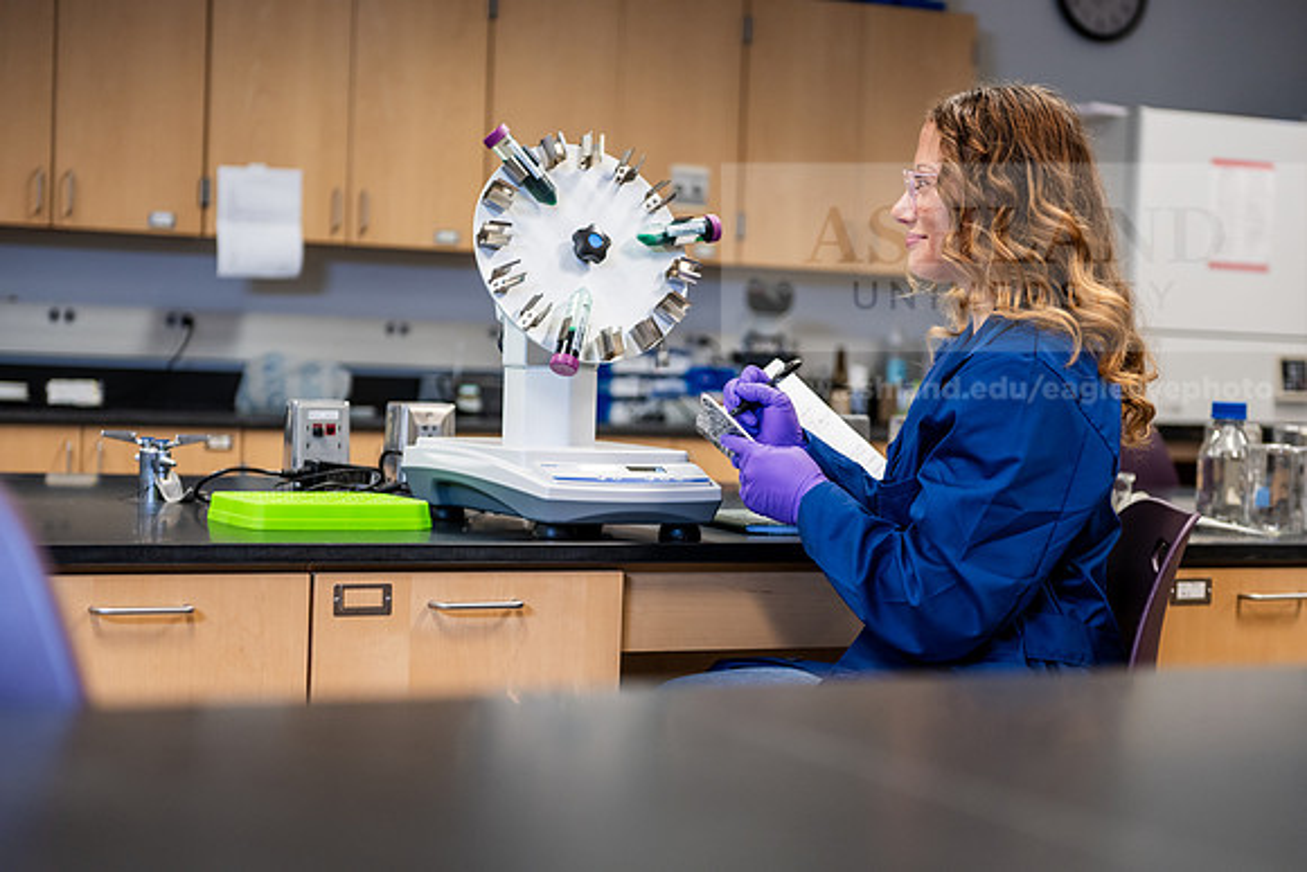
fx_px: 2542
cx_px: 654
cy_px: 436
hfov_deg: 28.8
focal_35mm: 70
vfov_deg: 19.5
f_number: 2.8
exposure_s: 1/200
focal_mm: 70
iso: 1000
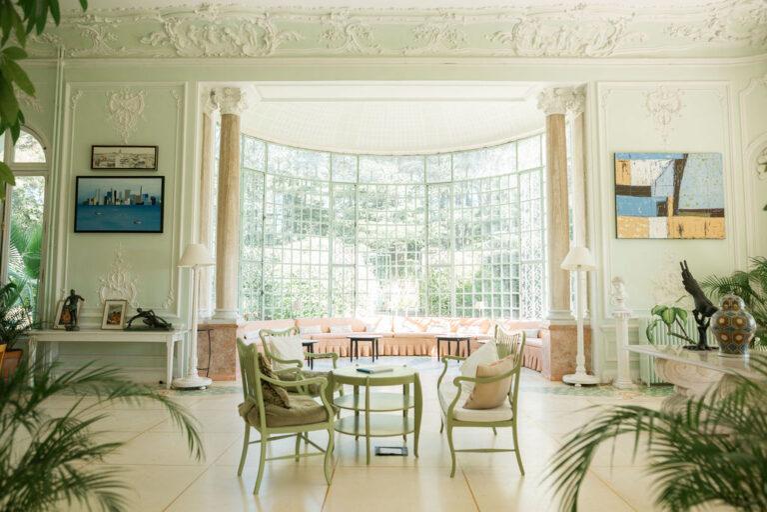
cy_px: 256
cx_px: 384
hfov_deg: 73.5
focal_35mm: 24
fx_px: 513
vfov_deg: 53.0
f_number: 2.5
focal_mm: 24
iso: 250
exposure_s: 1/200
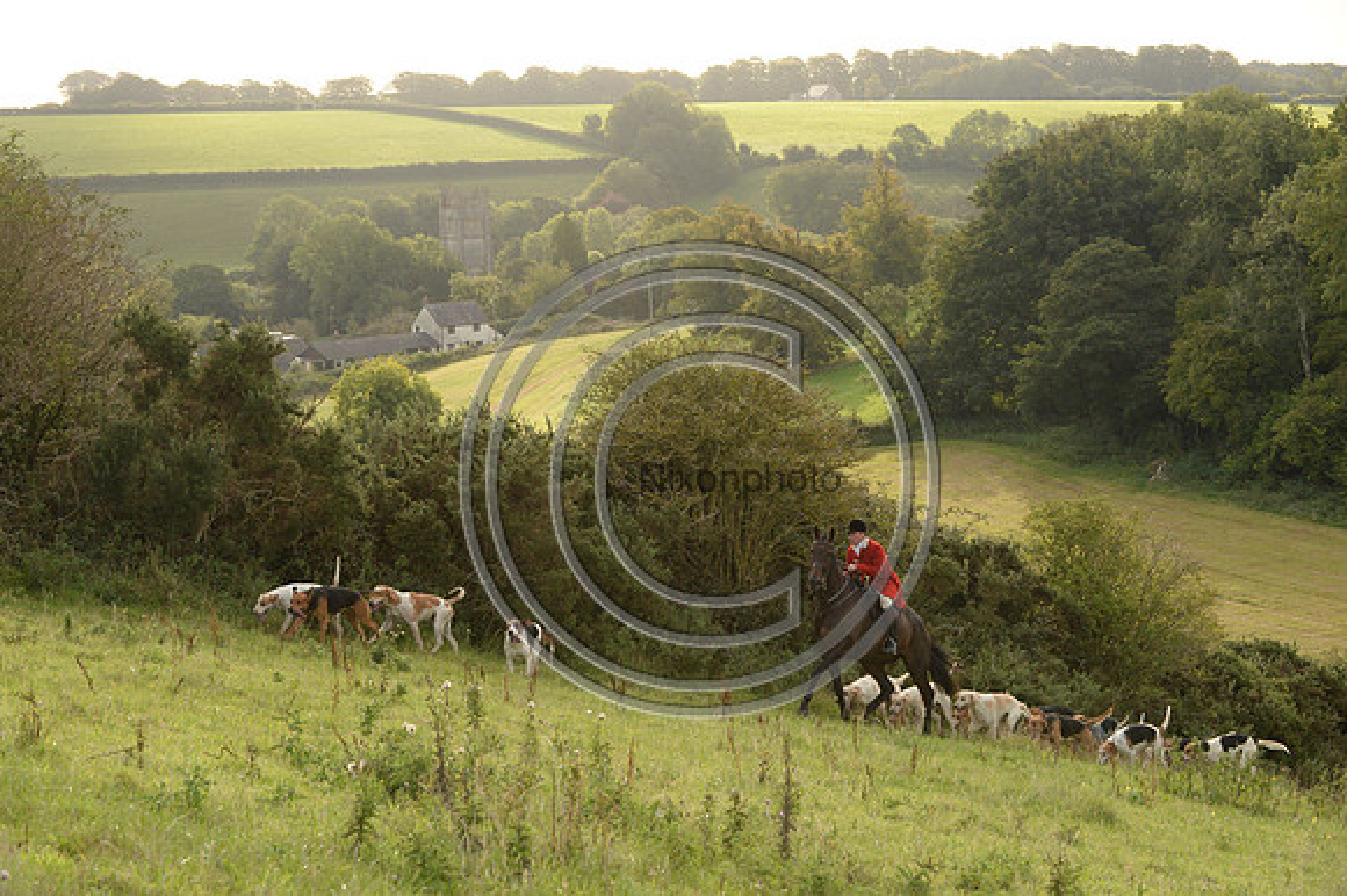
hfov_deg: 23.7
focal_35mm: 86
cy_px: 448
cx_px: 674
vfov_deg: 15.9
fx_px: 3216
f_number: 7.1
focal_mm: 86
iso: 2500
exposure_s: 1/1250
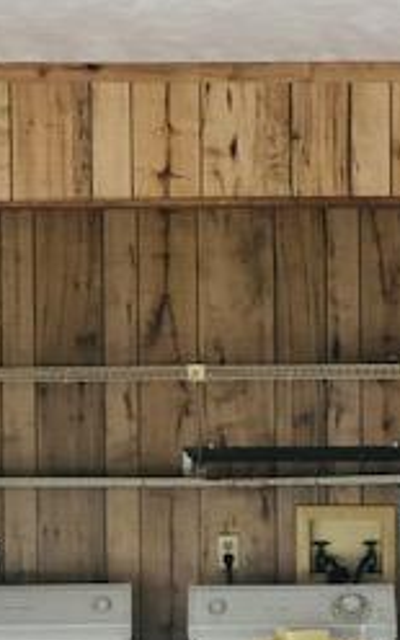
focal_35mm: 156
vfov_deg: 13.3
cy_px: 614
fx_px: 2721
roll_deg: -0.3
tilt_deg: -3.9
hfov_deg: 8.4
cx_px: 397
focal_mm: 6.6
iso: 125
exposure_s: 1/30
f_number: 2.8
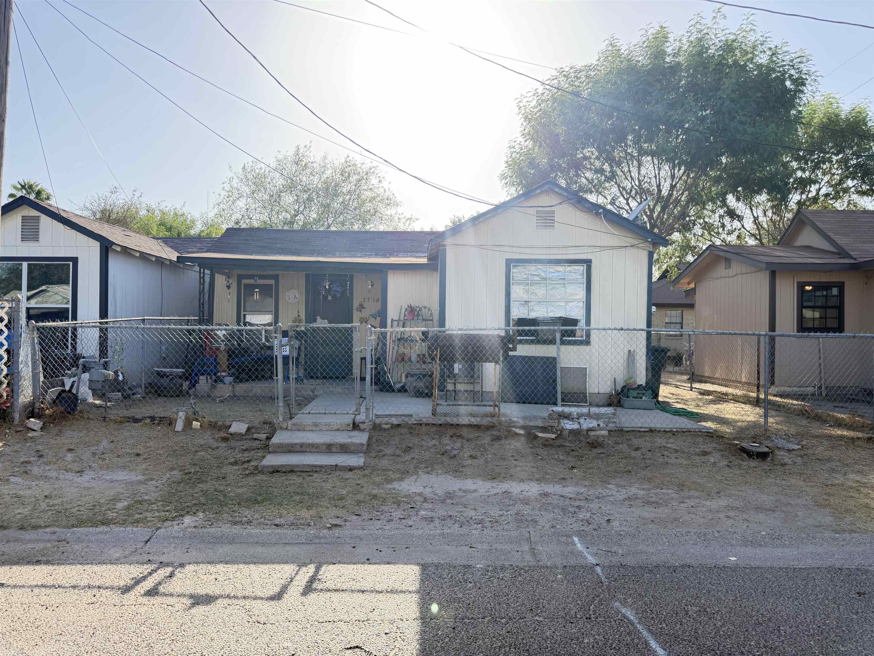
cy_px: 328
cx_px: 437
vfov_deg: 56.8
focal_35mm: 24
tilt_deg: +0.5
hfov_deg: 71.6
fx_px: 606
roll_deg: -0.5
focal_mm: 6.76
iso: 100
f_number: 1.78
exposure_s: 1/955
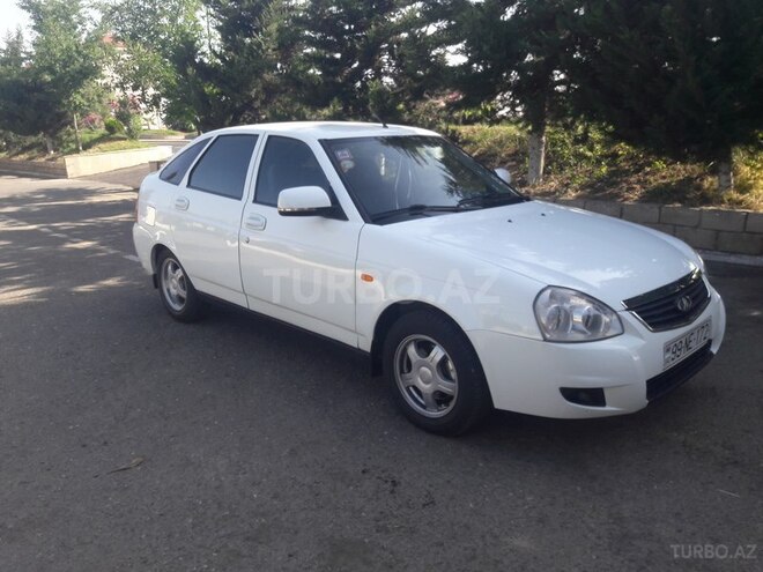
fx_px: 617
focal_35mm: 28
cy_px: 286
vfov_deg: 49.7
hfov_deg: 63.4
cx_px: 382
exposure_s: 1/495
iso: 40
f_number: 1.9
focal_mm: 3.7
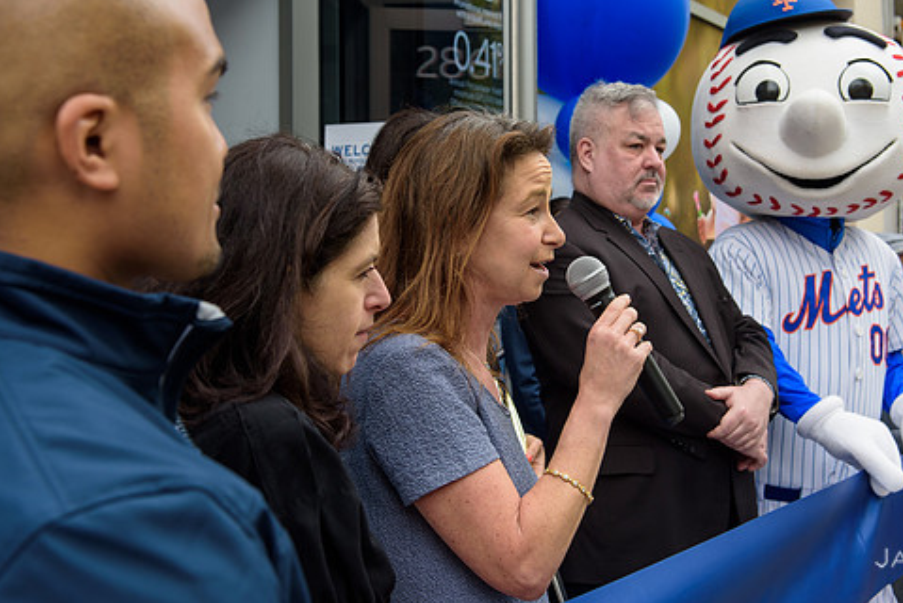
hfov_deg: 42.6
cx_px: 509
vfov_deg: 29.2
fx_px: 1154
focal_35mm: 46
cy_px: 244
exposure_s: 1/250
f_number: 5
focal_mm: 38
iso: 200
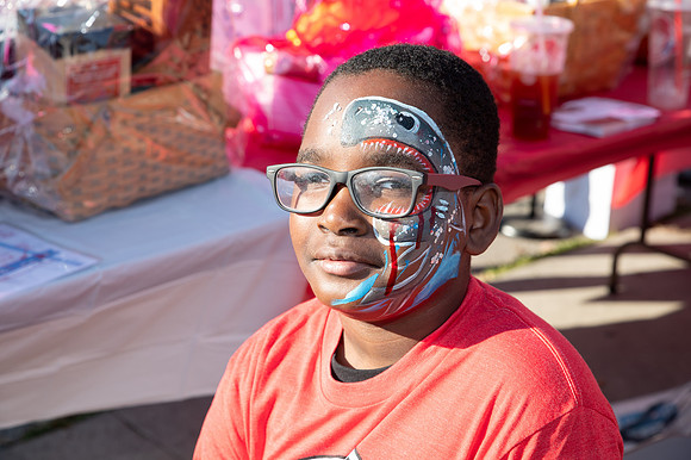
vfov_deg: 19.4
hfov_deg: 28.9
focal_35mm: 70
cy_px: 230
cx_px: 346
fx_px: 1343
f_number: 6.3
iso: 160
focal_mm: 70
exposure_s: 1/200
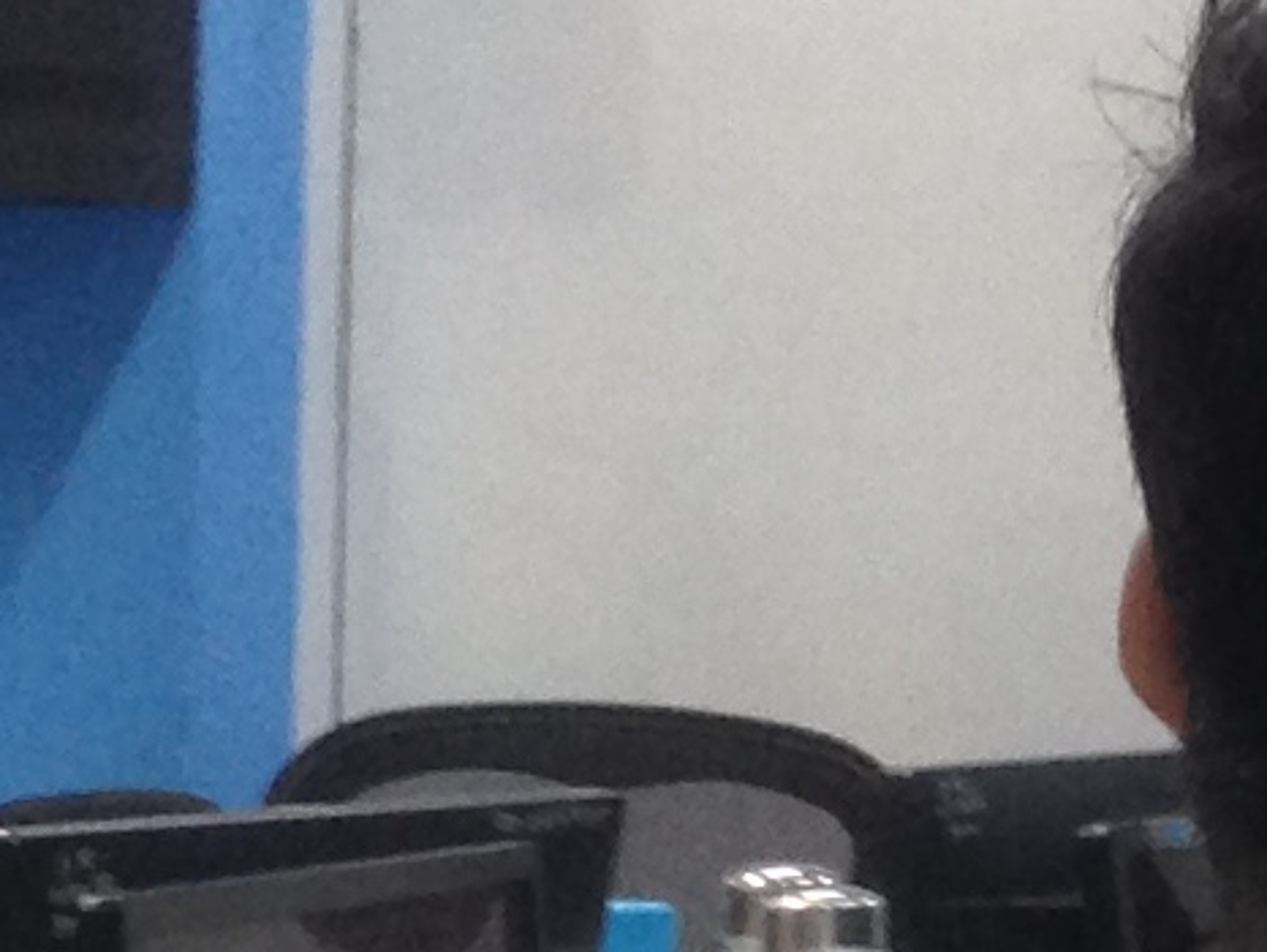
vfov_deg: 6.4
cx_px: 1631
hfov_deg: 8.4
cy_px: 473
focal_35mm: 231
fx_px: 8459
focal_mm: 4.12
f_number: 2.4
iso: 100
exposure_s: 1/20
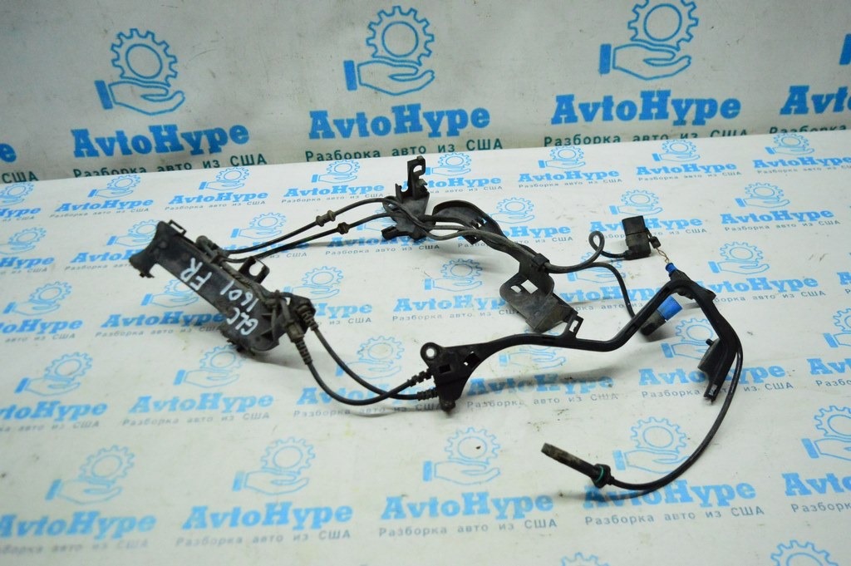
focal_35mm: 33
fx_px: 779
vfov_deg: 39.9
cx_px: 426
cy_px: 283
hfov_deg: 57.3
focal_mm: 22
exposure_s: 1/1000
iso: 6400
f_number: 3.8
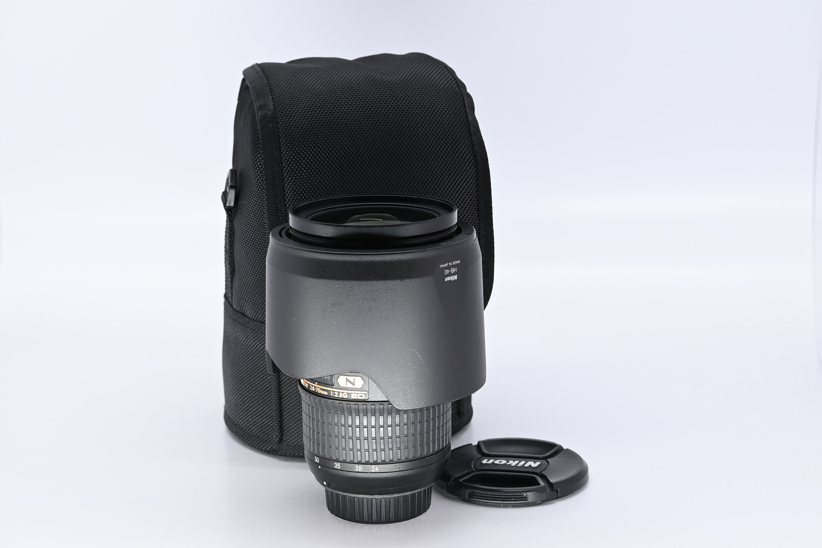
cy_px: 274
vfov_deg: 18.2
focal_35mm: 75
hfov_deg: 27.0
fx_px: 1712
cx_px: 411
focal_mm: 50
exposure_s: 1/100
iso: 500
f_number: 9
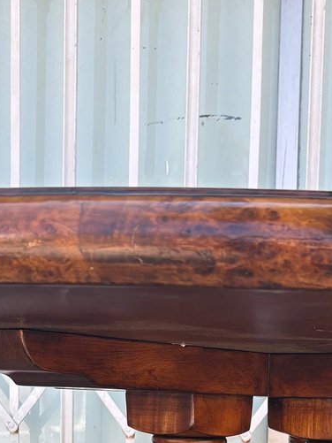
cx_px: 284
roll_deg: -1.7
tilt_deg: -5.7
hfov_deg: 17.6
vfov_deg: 21.3
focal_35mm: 83
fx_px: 1061
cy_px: 578
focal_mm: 5.96
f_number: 1.6
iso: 50
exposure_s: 1/395
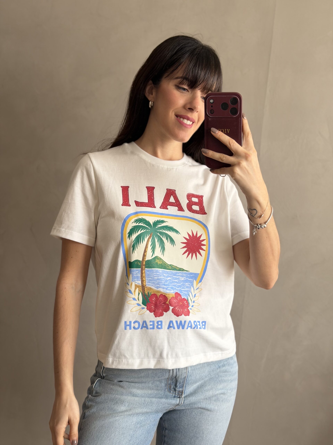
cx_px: 166
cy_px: 222
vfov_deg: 39.7
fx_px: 616
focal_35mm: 48
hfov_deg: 30.3
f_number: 1.78
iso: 100
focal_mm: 6.76
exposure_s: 1/60
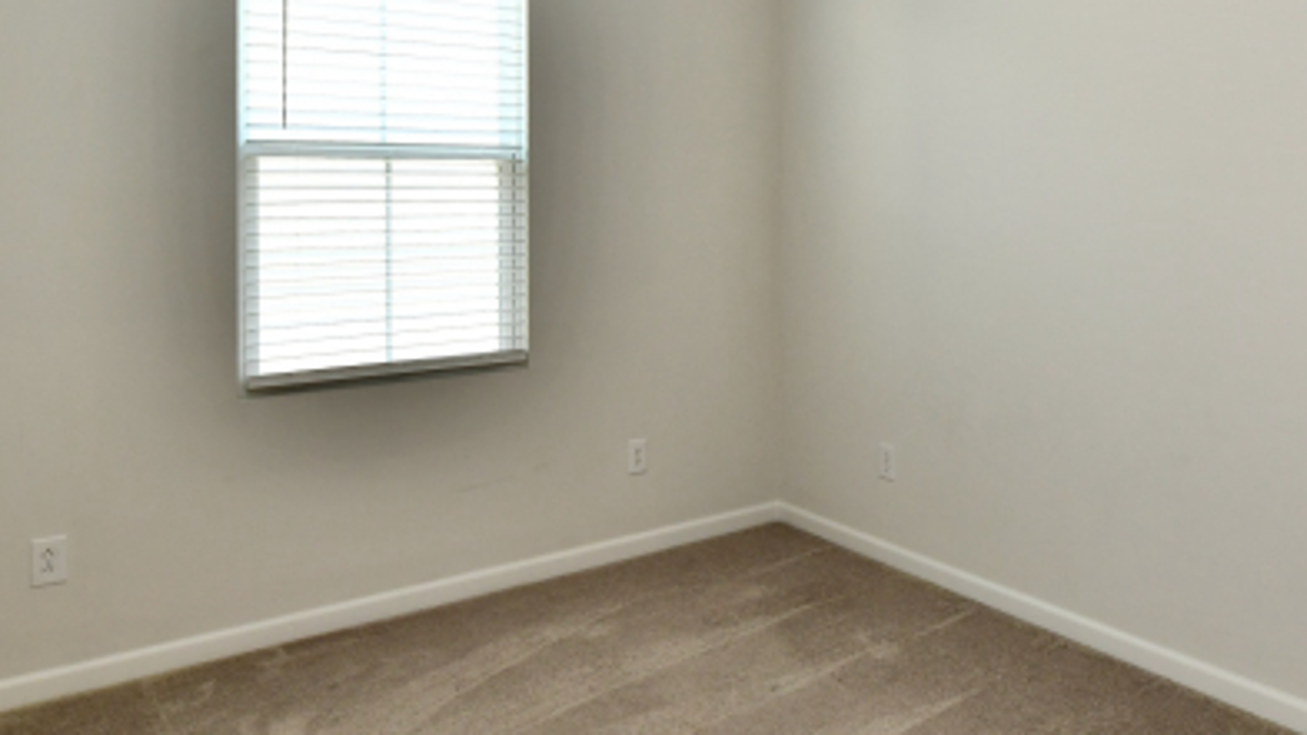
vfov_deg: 40.8
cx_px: 775
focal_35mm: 28
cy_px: 229
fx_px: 970
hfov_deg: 67.4
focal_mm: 14
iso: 640
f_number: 6.3
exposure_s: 1/60
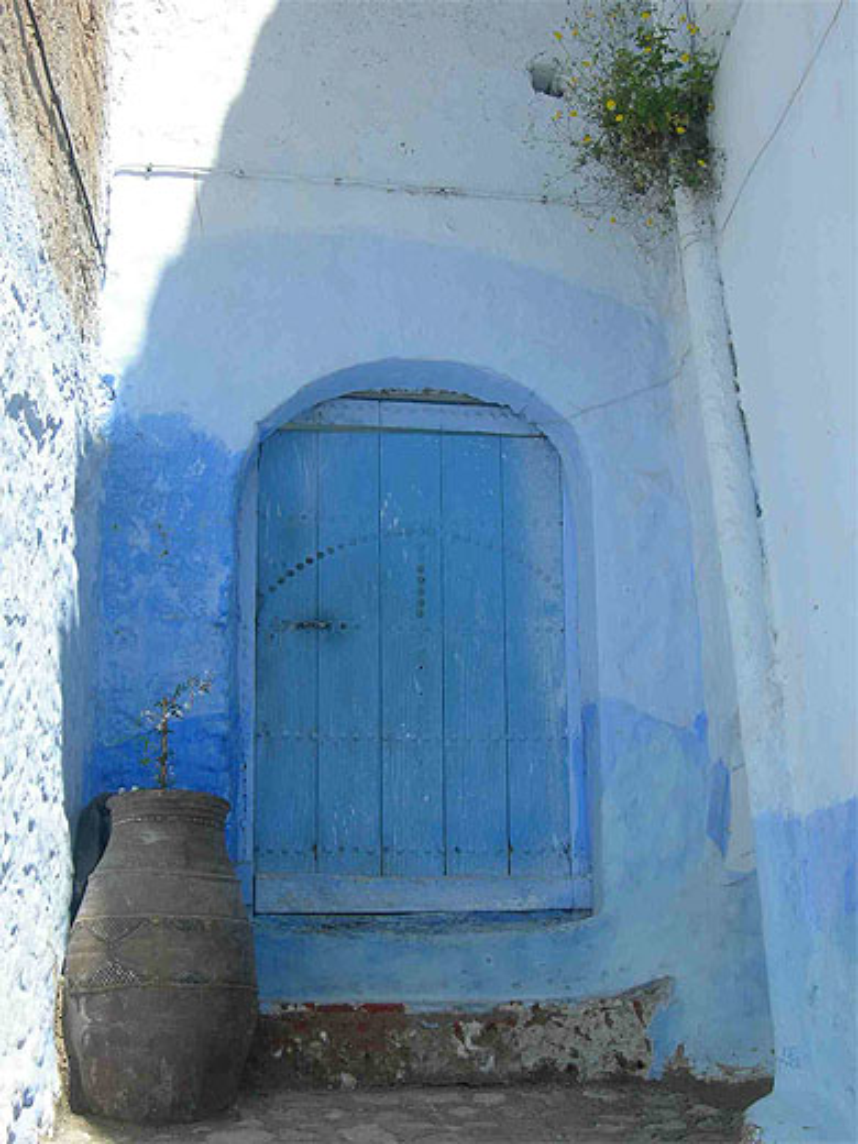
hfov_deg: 28.6
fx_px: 1685
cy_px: 572
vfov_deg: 37.5
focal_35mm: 51
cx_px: 429
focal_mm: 10.6
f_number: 5.4
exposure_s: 1/219
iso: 50
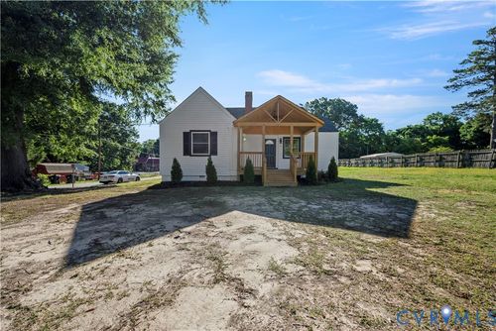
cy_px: 166
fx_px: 193
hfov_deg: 104.2
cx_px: 248
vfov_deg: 81.3
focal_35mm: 14
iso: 320
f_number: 9
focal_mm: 14
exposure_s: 1/100
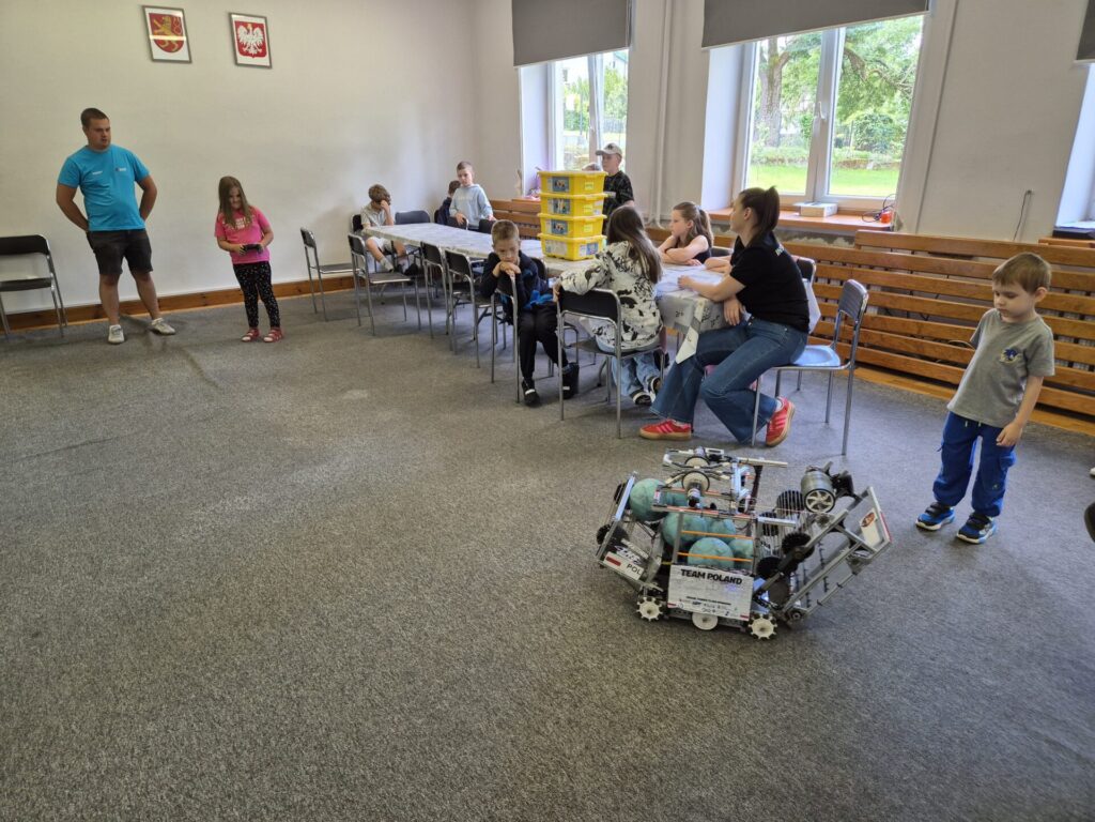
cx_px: 548
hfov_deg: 73.9
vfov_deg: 58.9
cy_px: 411
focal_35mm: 23
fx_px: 728
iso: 125
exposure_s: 1/100
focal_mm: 5.4
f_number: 1.8
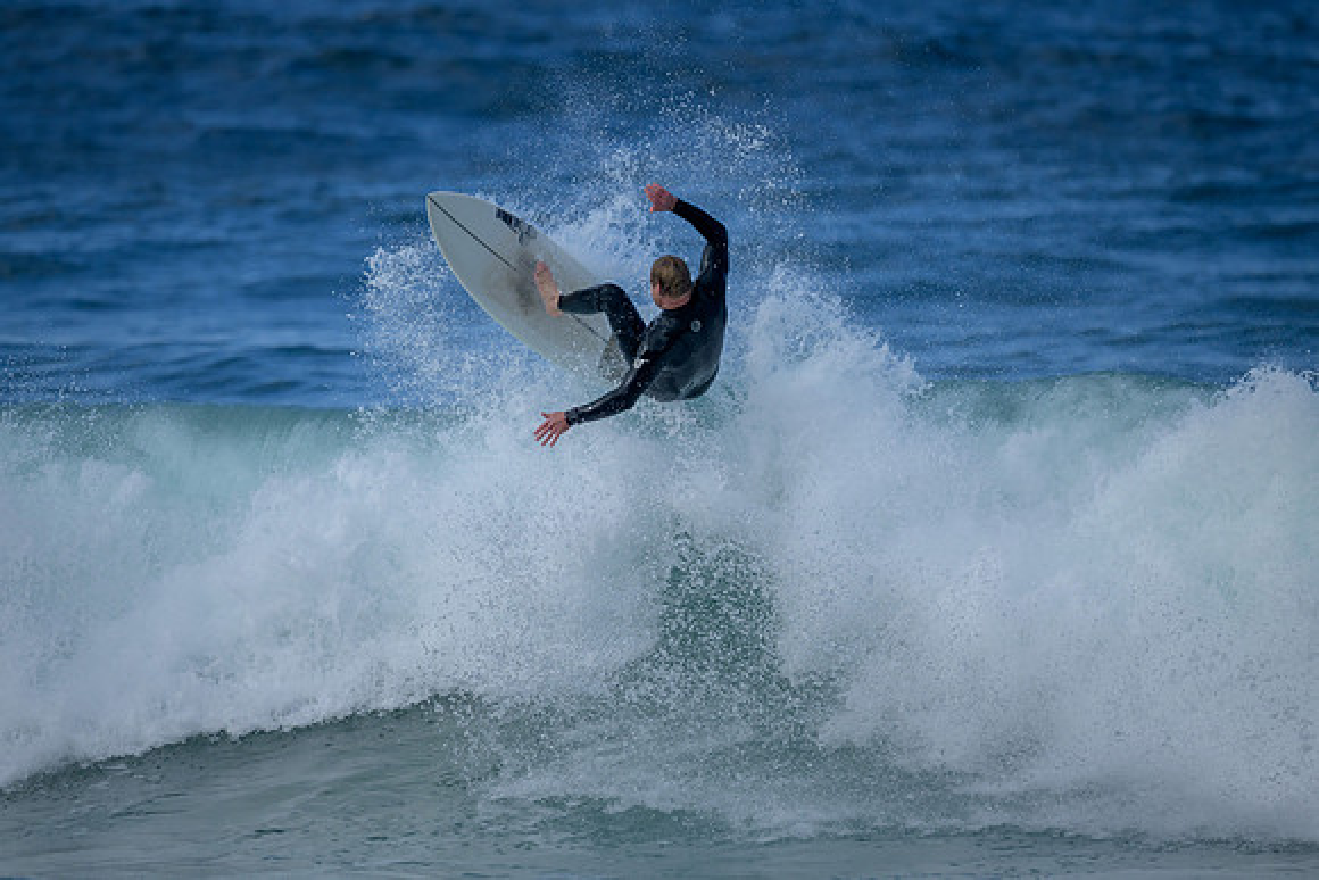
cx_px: 660
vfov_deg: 1.7
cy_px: 440
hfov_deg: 2.6
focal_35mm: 800
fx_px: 29317
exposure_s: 1/2500
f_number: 6.3
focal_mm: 800
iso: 360
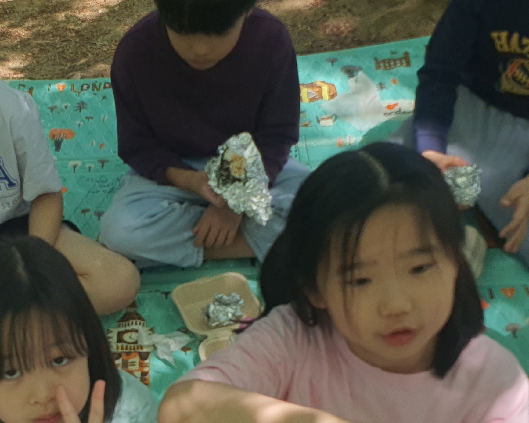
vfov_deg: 25.3
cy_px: 347
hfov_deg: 30.7
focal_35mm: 59
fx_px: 924
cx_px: 62
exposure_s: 1/468
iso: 50
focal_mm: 4.3
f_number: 2.4
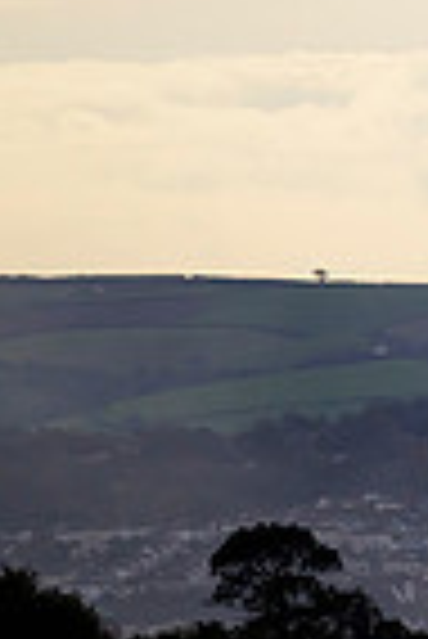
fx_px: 20315
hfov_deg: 1.2
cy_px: 79
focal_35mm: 1142
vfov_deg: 1.8
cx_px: 1122
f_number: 5.3
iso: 800
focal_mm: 280
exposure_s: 1/10000
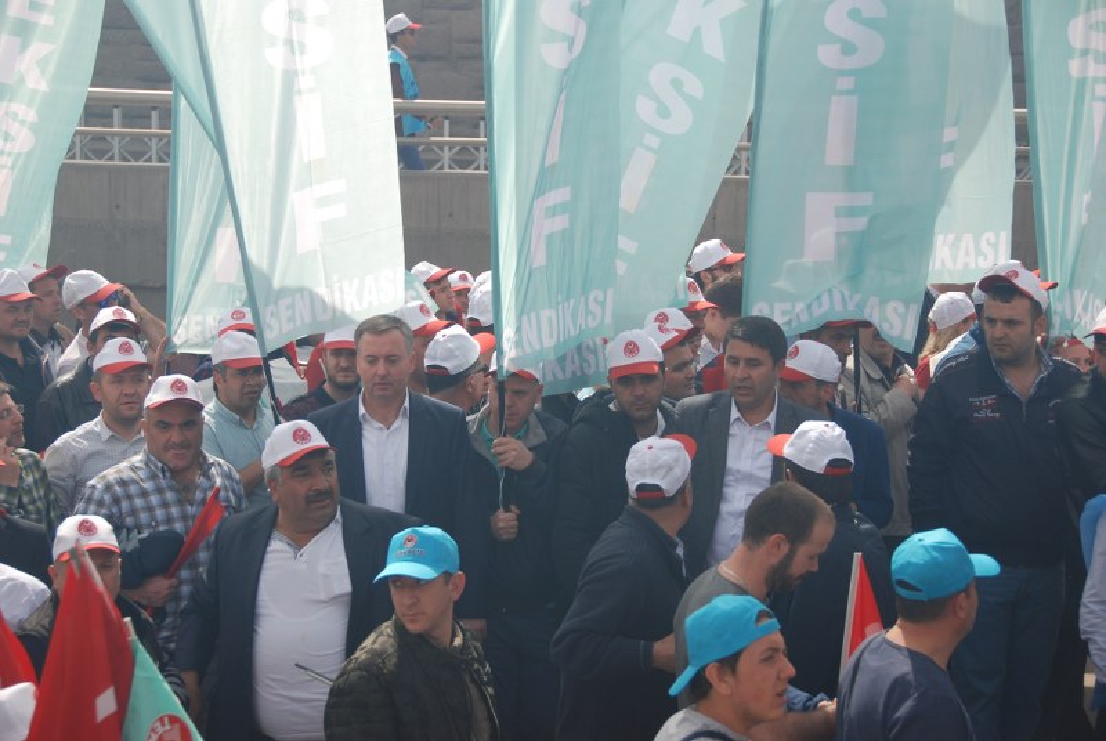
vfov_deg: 16.3
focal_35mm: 84
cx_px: 553
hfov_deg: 24.2
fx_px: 2584
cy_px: 370
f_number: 5.6
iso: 125
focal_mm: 56
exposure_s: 1/500
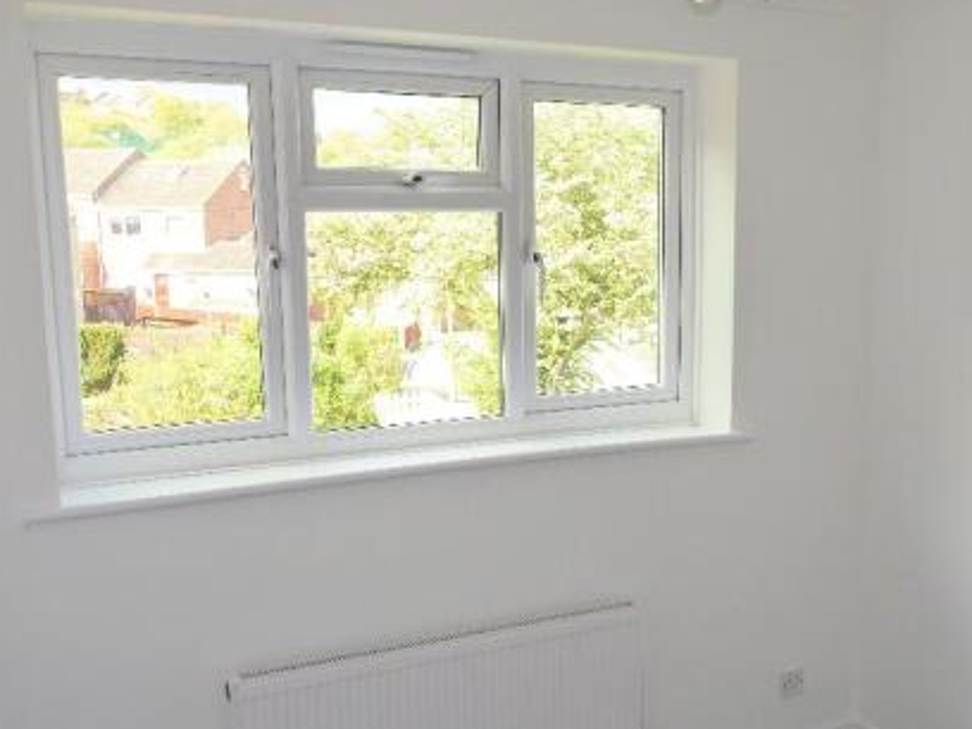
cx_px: 582
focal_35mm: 40
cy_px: 447
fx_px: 1123
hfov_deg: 46.5
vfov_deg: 35.8
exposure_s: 1/160
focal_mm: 14
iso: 160
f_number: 4
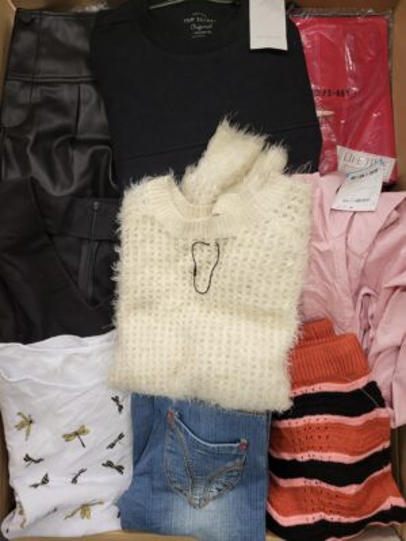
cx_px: 203
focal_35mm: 26
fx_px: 407
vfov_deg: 67.3
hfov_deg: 53.1
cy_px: 270
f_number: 1.8
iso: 160
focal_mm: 5.4
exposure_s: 1/50
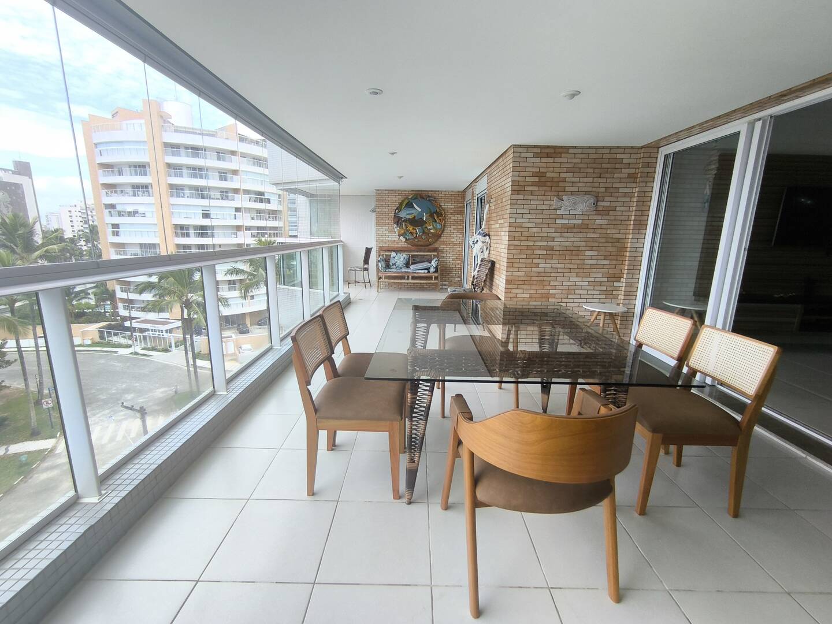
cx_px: 416
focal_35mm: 16
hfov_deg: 94.5
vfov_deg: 78.1
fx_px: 385
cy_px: 312
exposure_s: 1/376
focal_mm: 1.65
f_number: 2.2
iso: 50
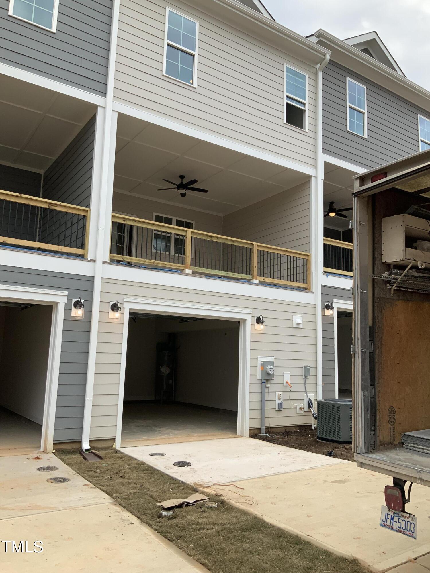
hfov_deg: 48.2
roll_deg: -1.4
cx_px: 215
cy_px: 286
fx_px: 480
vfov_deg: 61.7
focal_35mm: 29
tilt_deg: +8.0
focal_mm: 3
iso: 16
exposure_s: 1/657
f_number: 1.8
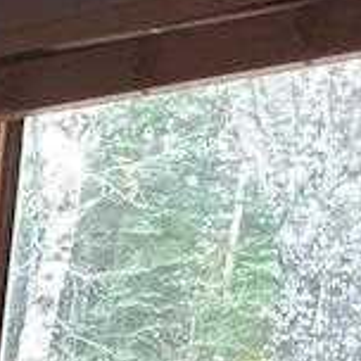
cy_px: 532
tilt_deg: -9.9
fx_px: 1144
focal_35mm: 97
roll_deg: +0.8
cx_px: -869
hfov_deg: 9.9
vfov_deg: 16.4
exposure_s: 1/60
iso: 500
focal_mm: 1.57
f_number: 1.8
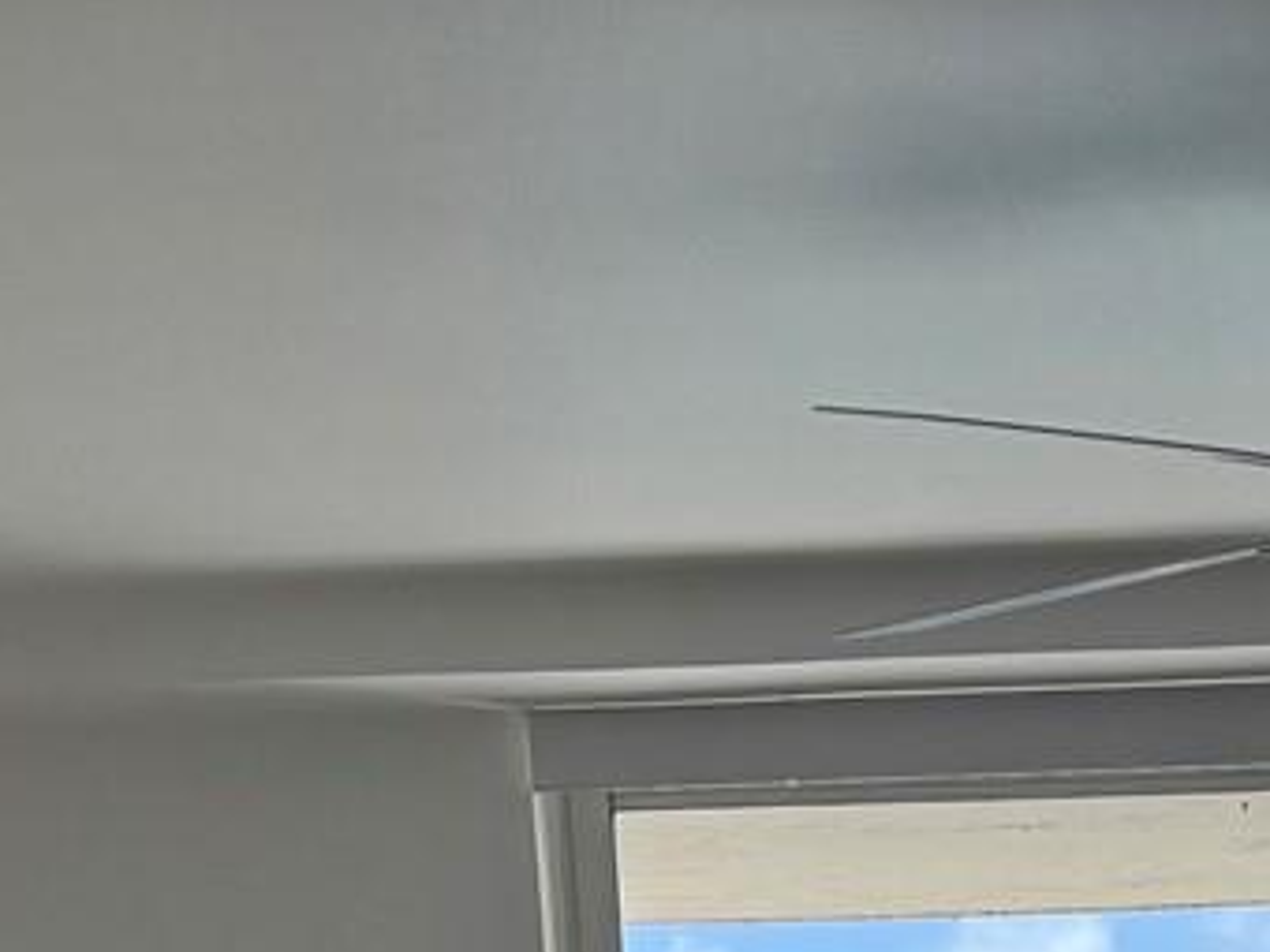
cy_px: 2147
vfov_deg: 11.3
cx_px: 1401
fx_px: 4146
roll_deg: +2.1
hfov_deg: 16.9
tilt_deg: -9.2
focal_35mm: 113
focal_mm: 6.76
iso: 80
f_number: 1.78
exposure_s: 1/627
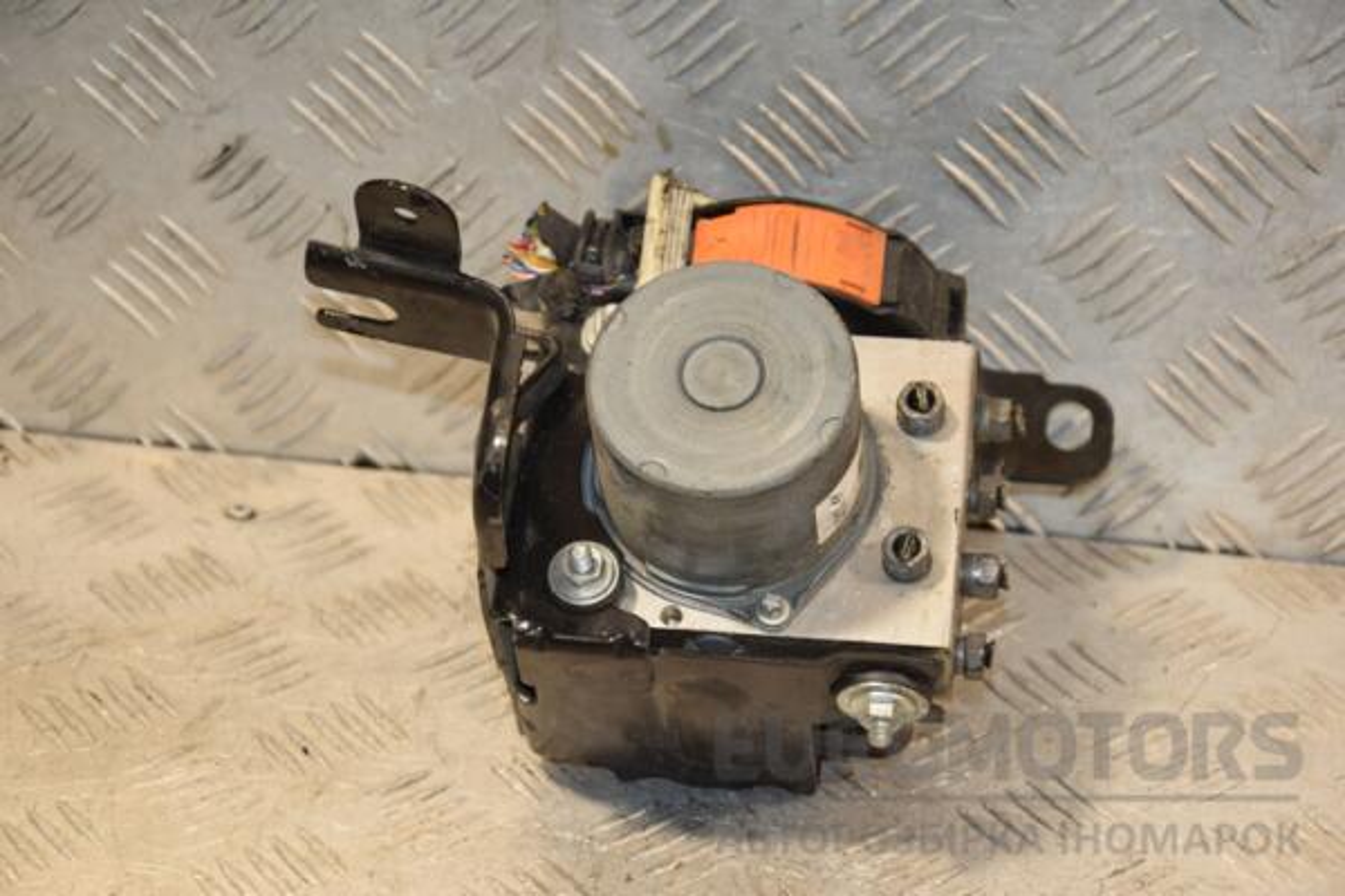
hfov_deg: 18.2
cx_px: 672
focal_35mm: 112
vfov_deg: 12.2
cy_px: 448
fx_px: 4203
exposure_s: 1/200
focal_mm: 75
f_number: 5.6
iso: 800
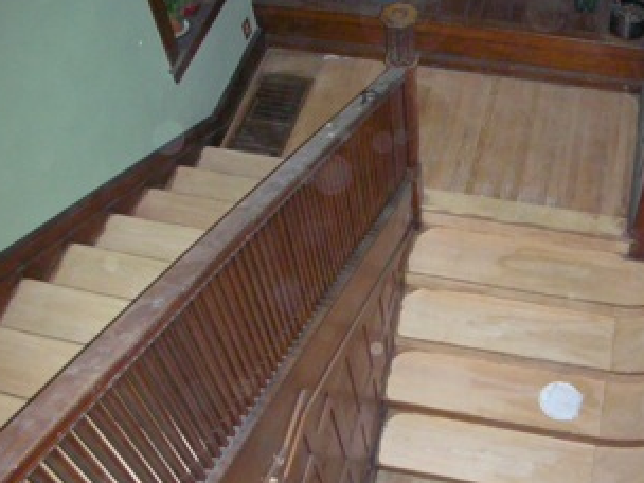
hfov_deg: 41.0
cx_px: 396
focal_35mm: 46
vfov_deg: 31.5
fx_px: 856
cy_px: 261
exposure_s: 1/60
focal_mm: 5.8
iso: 468
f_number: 2.8
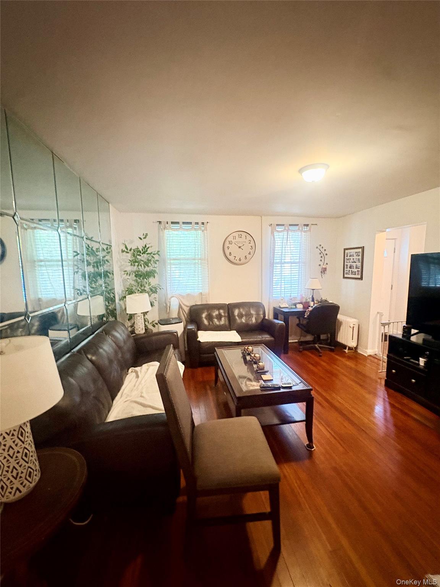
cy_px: 294
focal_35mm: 14
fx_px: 237
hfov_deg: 85.7
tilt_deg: -5.5
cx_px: 220
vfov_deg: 102.1
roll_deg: +0.3
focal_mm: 2.22
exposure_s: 1/40
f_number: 2.2
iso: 640
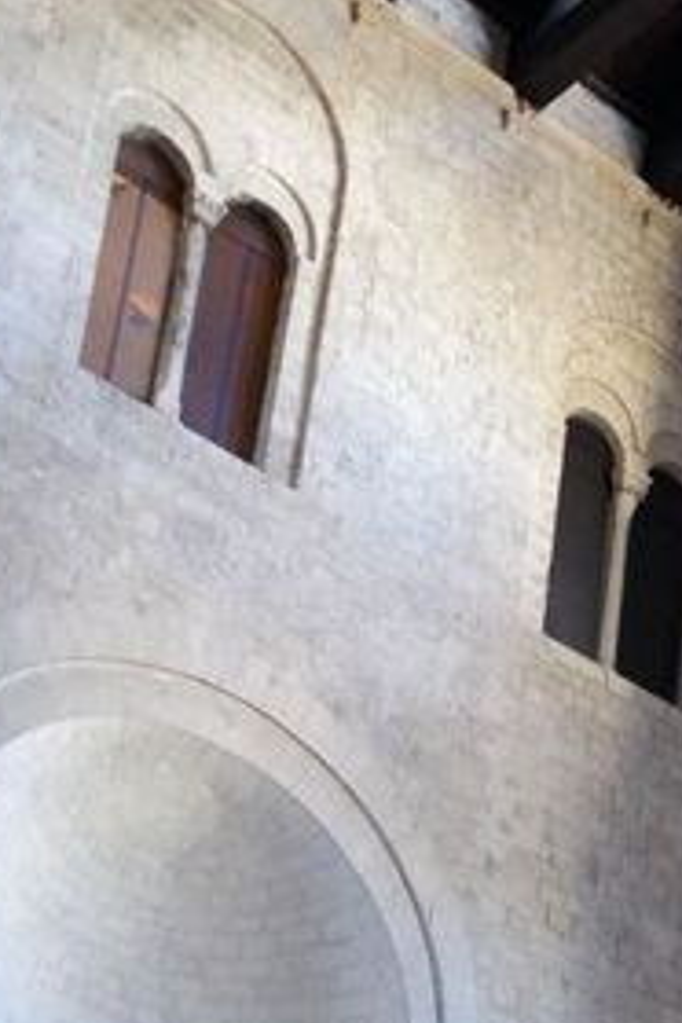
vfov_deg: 18.6
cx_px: 1115
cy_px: 1239
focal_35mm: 104
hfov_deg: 12.3
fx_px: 2955
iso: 3200
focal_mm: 29
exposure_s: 1/15
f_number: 6.3
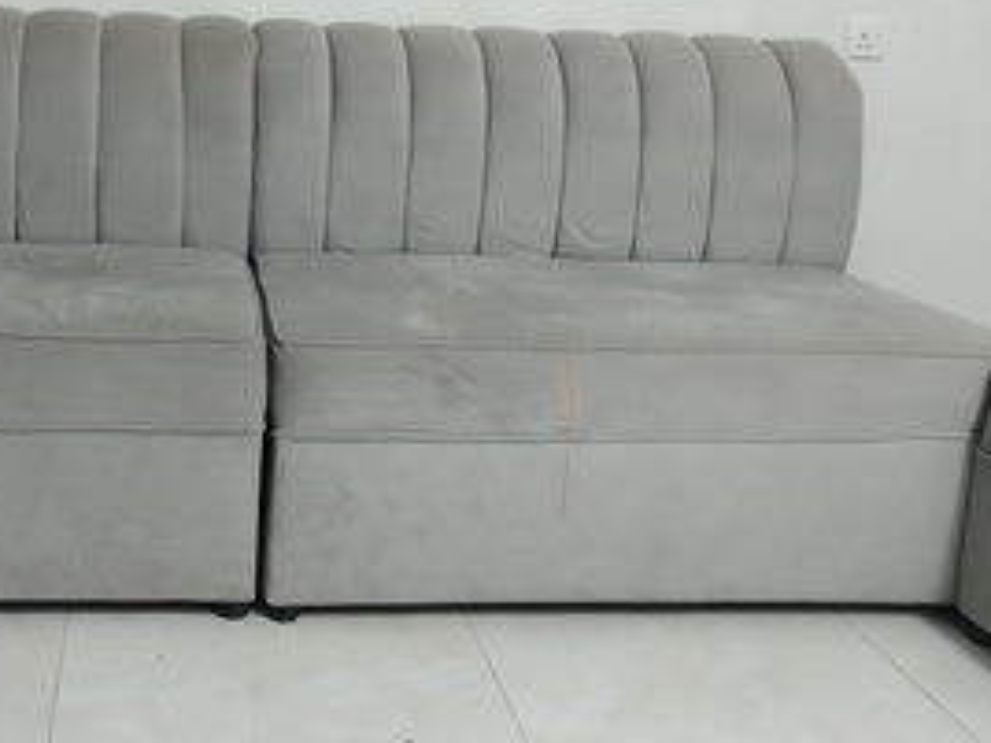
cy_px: 194
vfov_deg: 34.5
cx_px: 257
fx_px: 1174
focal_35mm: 41
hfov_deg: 44.4
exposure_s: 1/24
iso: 1213
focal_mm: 5.25
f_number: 1.75
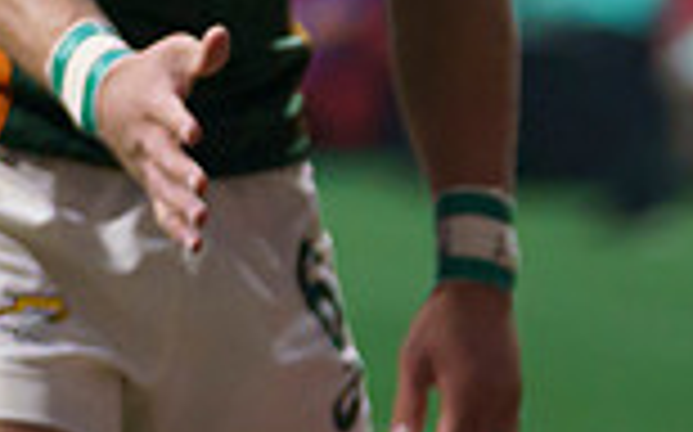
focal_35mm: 830
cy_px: 1134
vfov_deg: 1.6
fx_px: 15664
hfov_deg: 2.5
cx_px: 1043
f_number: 2.8
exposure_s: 1/3200
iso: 2000
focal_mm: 146
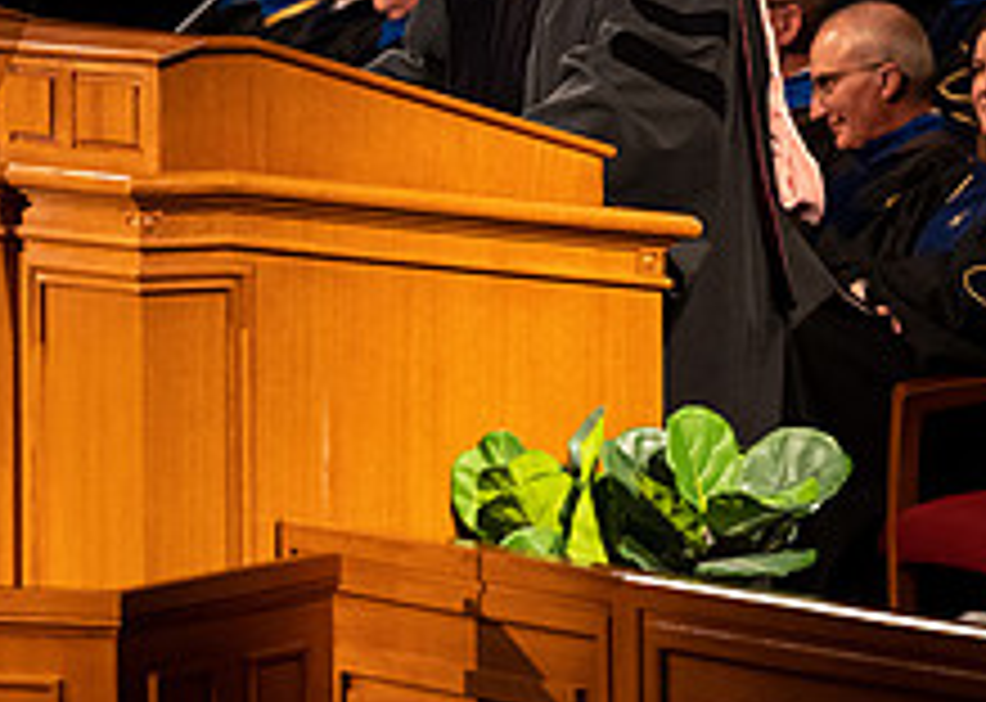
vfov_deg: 2.1
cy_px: 336
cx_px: 94
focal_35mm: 694
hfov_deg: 2.9
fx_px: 19416
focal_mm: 200
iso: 1250
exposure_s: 1/200
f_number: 2.8
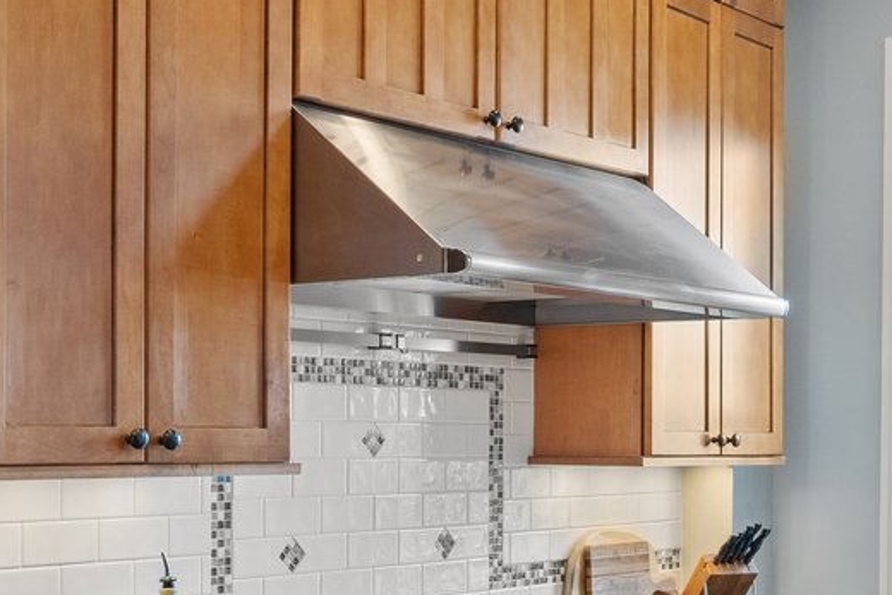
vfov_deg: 21.4
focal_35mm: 63
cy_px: 452
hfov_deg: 31.8
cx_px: 544
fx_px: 1561
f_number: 10
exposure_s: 1/5
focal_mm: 16
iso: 500
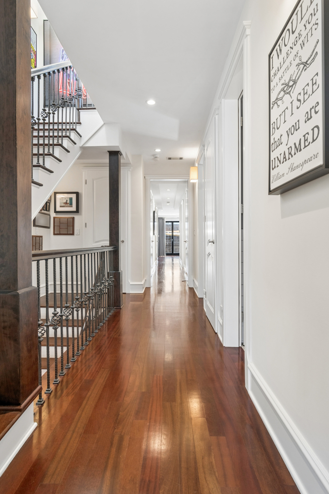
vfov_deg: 86.9
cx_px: 157
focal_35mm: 19
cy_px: 243
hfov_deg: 64.5
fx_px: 260
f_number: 8
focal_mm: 12
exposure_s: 1/8
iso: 200
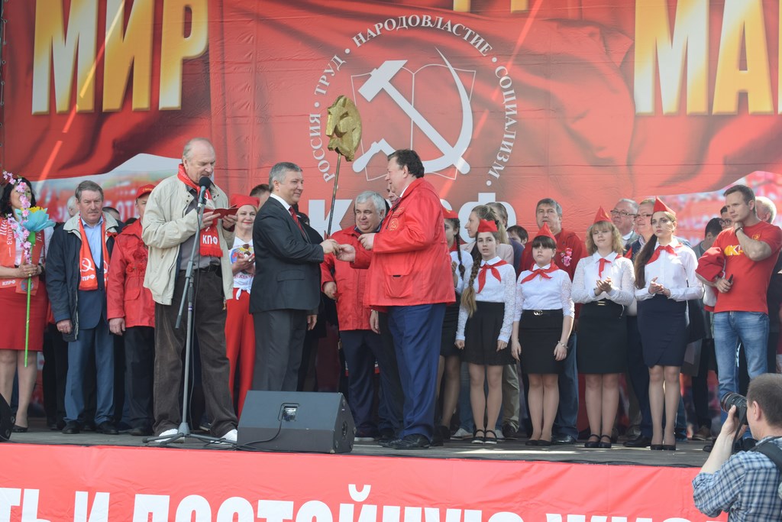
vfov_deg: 18.9
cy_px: 261
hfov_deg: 28.1
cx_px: 391
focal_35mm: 72
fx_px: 1564
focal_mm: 48
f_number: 7.1
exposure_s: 1/200
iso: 400
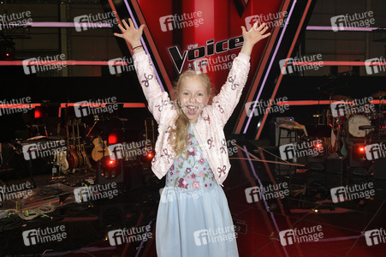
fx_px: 311
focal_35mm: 29
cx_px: 193
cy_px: 128
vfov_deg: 44.9
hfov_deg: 63.7
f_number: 7.1
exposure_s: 1/200
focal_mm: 29
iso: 2500
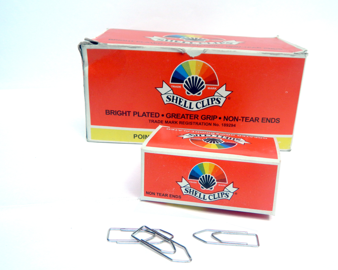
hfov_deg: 49.0
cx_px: 182
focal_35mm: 37
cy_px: 134
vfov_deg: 40.1
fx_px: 370
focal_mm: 6.2
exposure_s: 1/125
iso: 80
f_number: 3.3
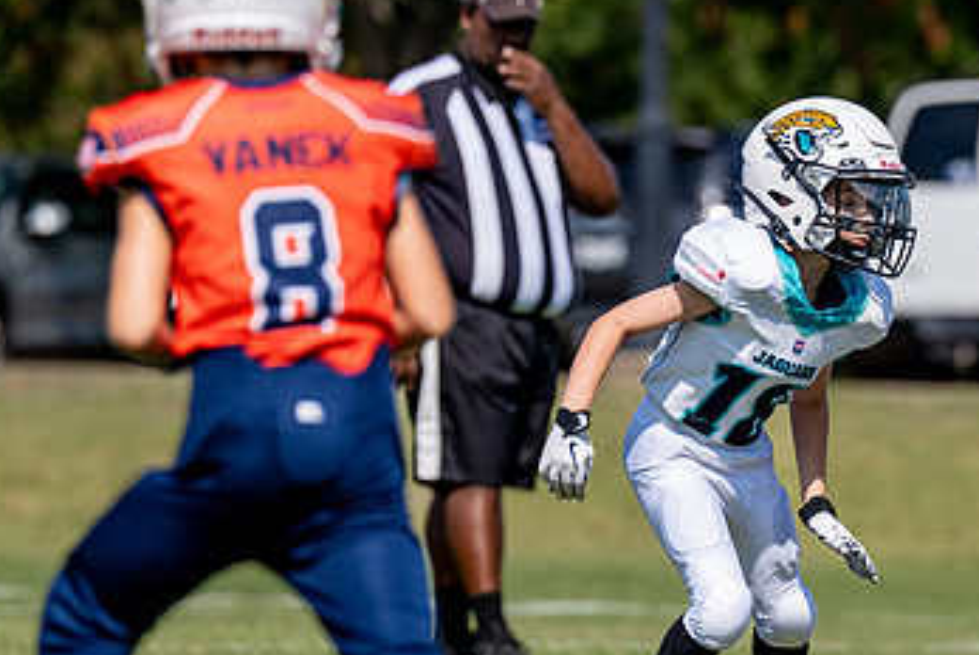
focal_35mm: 441
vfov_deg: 3.1
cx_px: 808
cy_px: 416
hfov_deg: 4.7
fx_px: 12002
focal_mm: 200
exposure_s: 1/4000
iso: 200
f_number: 3.5
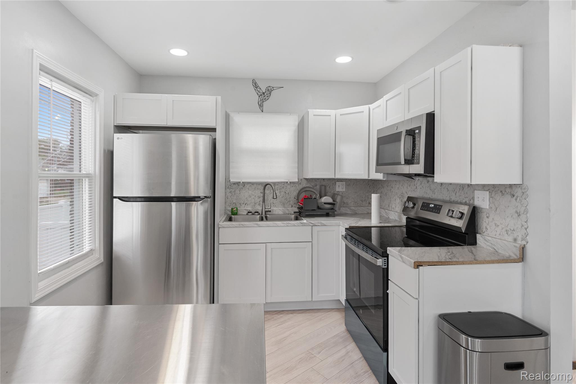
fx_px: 480
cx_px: 288
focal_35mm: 30
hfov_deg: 61.9
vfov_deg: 43.6
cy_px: 192
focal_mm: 30
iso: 320
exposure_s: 1/8
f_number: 9
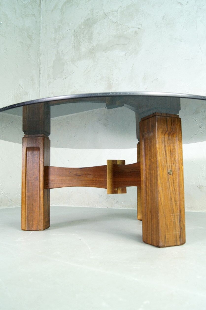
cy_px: 155
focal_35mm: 82
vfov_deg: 24.6
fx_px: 709
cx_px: 103
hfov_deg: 16.5
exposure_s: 1/25
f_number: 8
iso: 800
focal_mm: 55
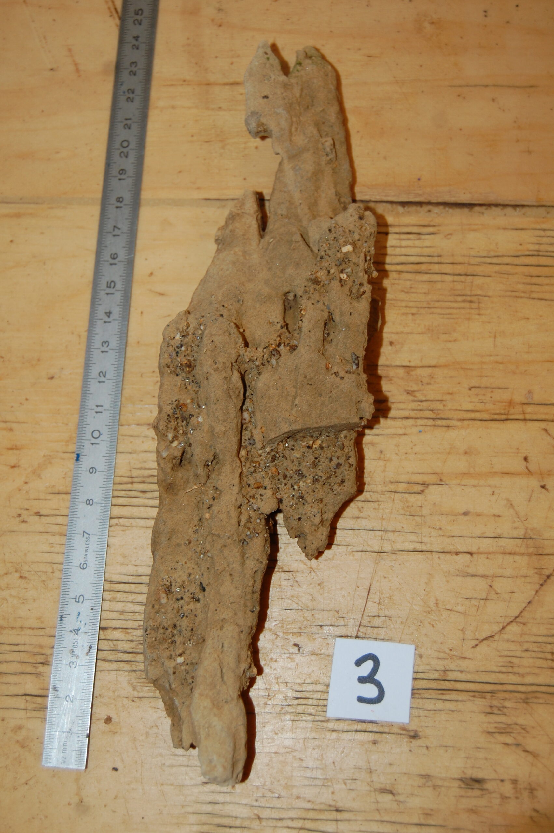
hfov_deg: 28.0
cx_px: 277
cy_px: 416
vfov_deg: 41.1
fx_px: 1110
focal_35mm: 48
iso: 400
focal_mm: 32
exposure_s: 1/60
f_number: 4.5
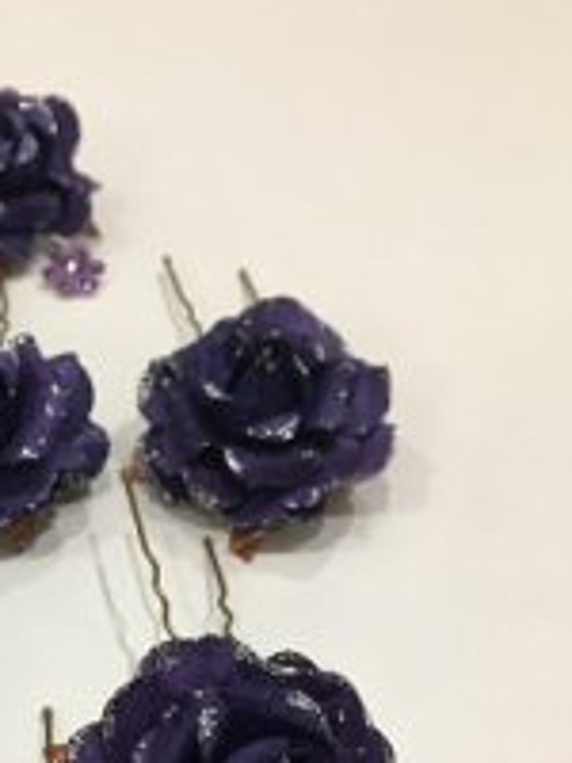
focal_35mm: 58
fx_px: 1278
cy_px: 717
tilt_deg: -46.4
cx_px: 11
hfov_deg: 24.2
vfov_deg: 31.3
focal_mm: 4.15
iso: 64
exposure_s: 1/33
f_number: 2.2
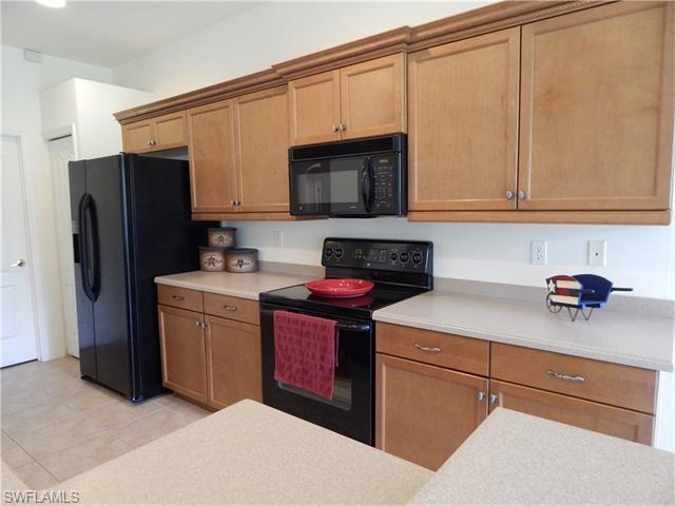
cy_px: 253
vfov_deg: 61.1
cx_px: 338
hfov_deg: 76.4
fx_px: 429
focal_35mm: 22
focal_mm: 4
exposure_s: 1/30
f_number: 3
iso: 400
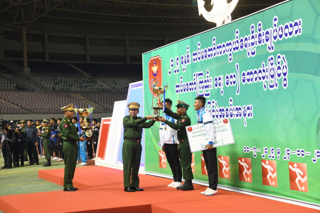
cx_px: 160
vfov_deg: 19.5
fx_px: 622
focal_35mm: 70
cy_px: 106
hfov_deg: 28.8
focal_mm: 70
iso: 1250
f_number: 6.3
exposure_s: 1/125
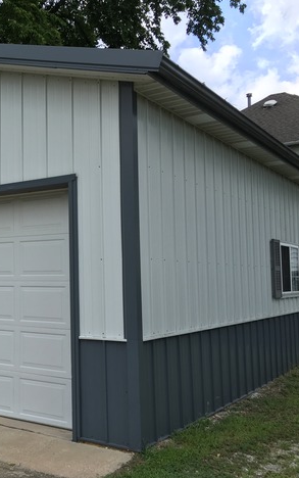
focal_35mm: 42
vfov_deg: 47.2
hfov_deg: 28.3
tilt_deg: +4.4
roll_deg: +0.4
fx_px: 547
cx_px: -14
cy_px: 240
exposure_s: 1/503
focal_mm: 4.15
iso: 25
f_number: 2.2
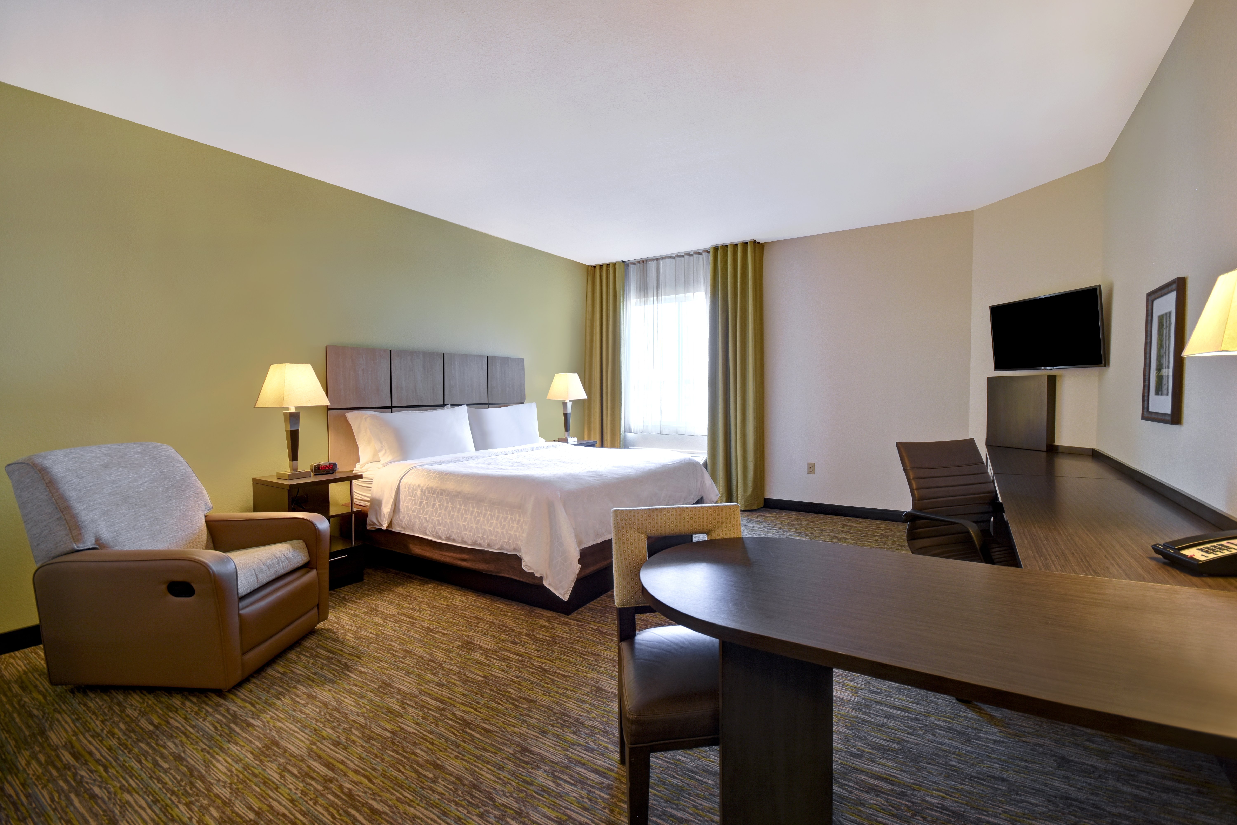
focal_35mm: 15
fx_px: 515
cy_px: 412
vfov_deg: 77.3
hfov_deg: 100.4
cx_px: 618
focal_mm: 10
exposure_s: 1/6
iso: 250
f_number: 7.1
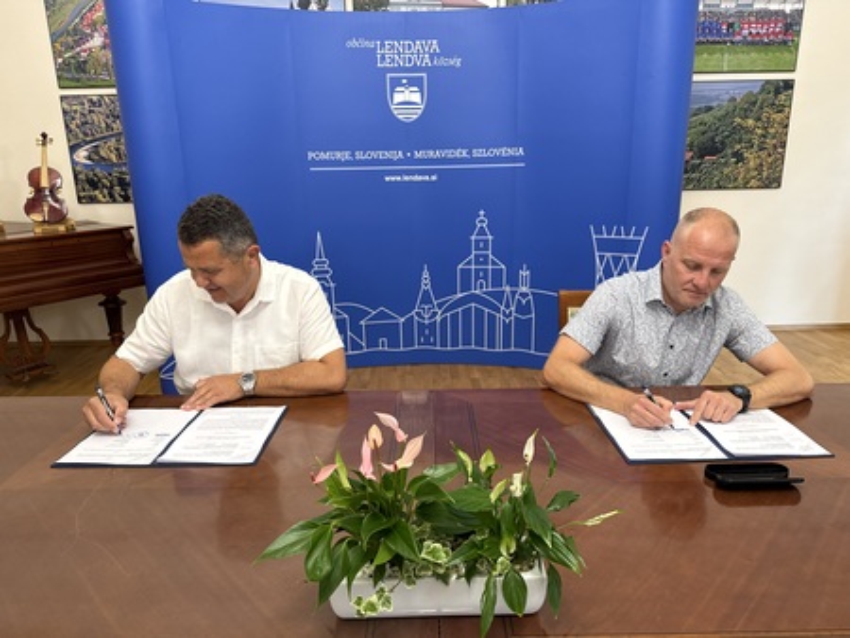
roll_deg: +1.2
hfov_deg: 71.6
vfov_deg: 56.9
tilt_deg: -15.9
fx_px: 590
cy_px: 319
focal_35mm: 24
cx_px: 425
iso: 160
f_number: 1.78
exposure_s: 1/50
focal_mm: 6.76
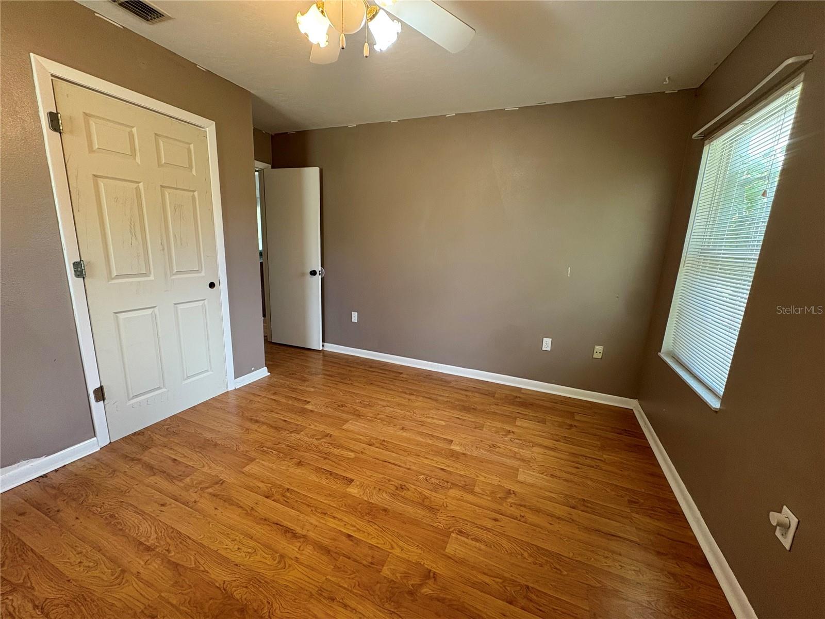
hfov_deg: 102.1
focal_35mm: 14
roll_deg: -2.1
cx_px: 412
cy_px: 310
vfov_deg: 85.7
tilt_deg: -11.0
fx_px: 334
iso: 200
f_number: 2.2
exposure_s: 1/60
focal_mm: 2.22
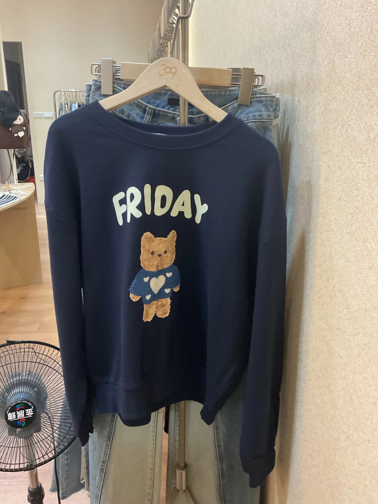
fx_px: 422
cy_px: 252
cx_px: 189
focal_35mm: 29
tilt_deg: -19.1
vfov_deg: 61.7
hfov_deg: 48.2
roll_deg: -0.6
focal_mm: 3
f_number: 1.8
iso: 250
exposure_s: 1/60
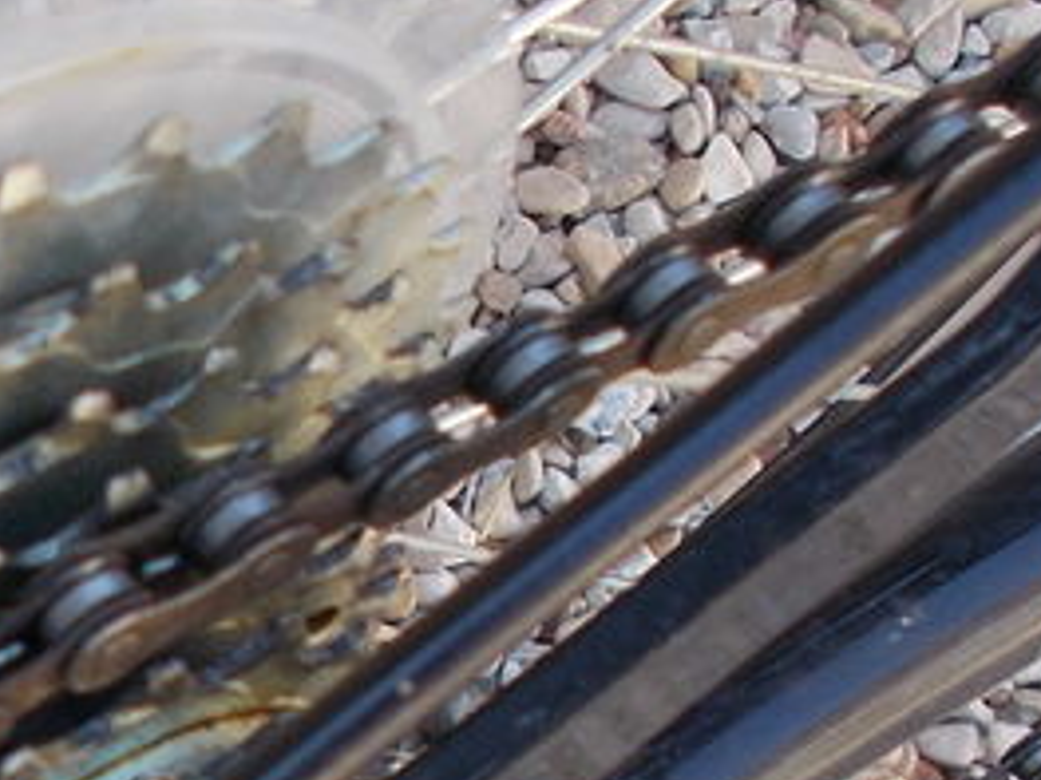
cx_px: -222
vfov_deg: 14.7
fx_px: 2976
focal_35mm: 99
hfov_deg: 18.7
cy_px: 804
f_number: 3.2
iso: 80
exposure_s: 1/100
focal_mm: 4.6
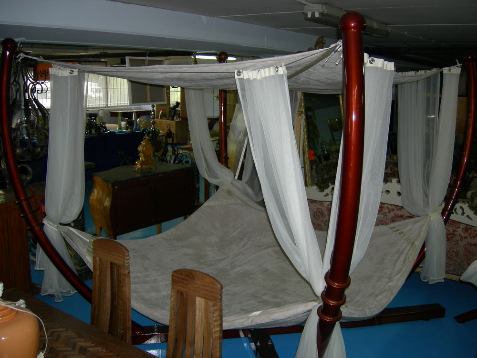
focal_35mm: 36
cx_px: 238
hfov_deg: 51.4
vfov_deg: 39.7
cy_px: 179
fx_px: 496
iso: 98
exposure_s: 1/60.1
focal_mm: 7.5
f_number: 2.7
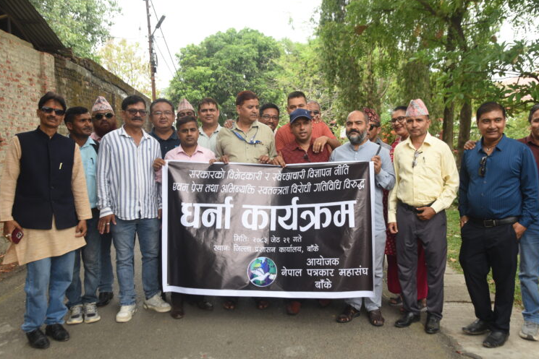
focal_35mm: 33
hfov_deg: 57.2
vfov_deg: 40.0
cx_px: 267
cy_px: 180
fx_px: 494
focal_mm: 32
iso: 250
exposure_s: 1/100
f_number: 7.1
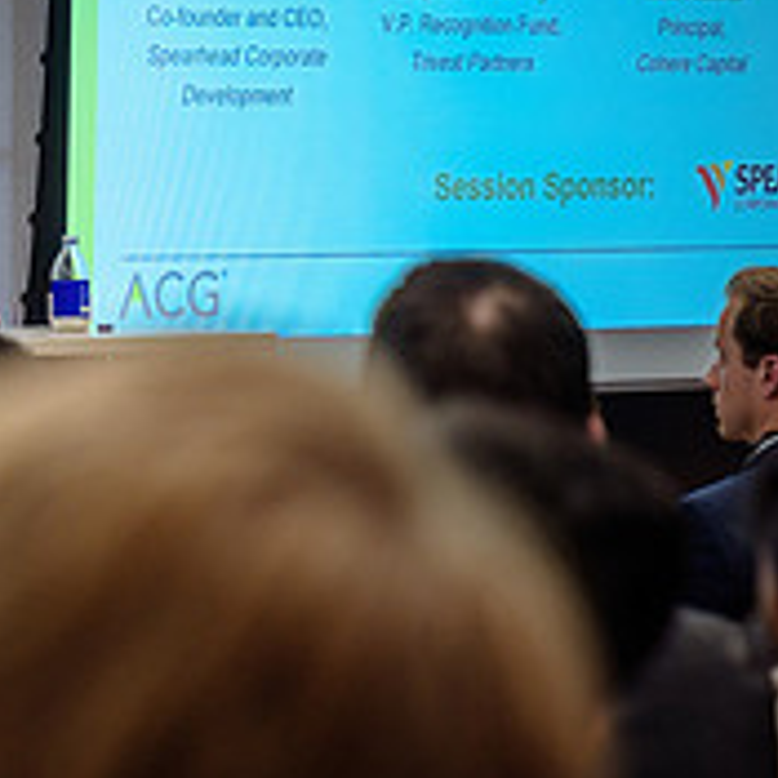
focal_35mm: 204
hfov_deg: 8.3
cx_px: -476
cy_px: 722
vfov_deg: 8.5
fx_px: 5187
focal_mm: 70
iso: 800
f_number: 2.8
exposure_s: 1/125
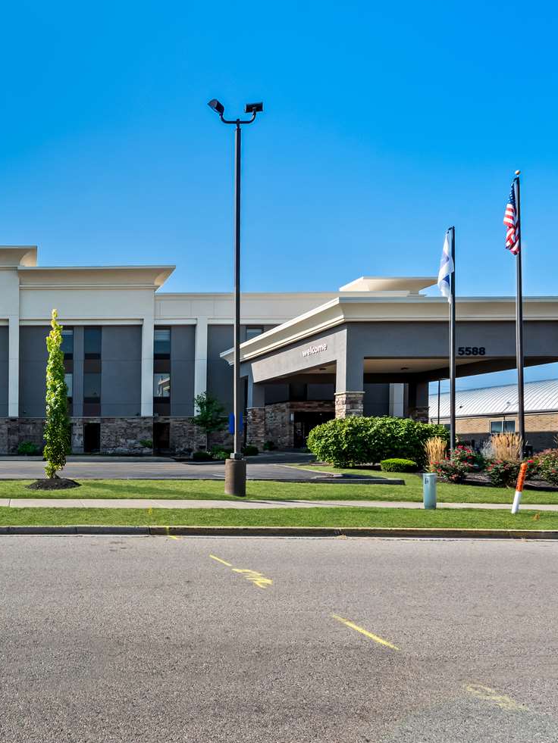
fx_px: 537
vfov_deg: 69.4
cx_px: 17
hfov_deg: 47.0
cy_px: 367
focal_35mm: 25
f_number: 8
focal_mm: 17
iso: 400
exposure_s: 1/1000
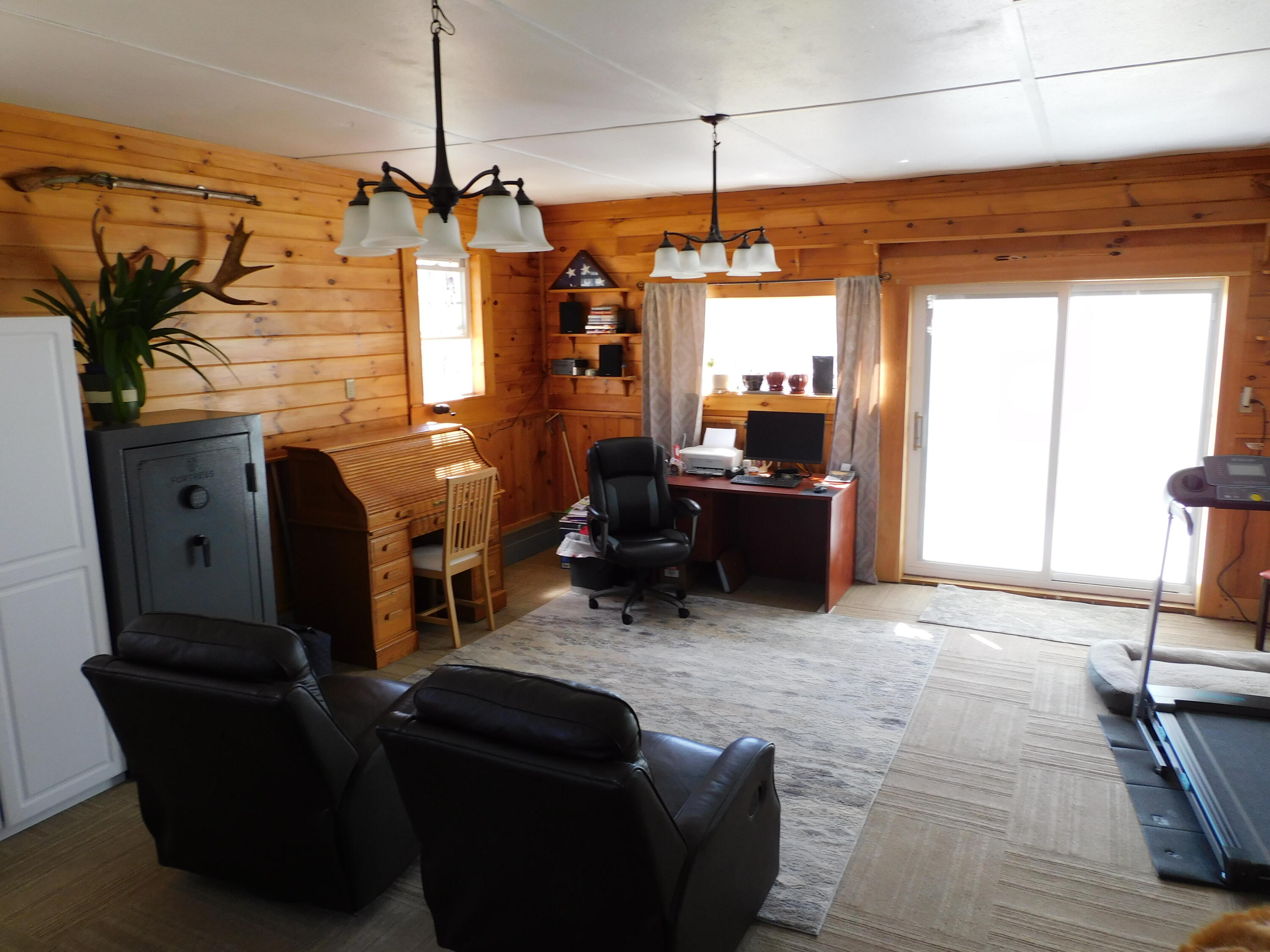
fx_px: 881
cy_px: 476
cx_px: 635
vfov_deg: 56.8
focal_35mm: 24
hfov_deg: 71.6
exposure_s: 1/30
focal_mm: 4.3
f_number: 3.3
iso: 140
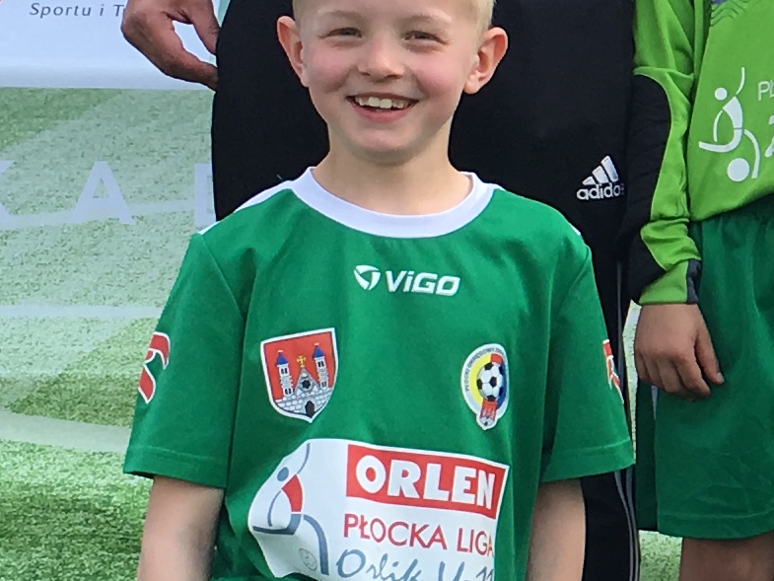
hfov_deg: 12.5
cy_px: 245
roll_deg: -1.6
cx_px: 1206
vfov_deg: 10.0
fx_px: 3332
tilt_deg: +1.6
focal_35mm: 149
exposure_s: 1/447
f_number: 2.2
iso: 25
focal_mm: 4.15
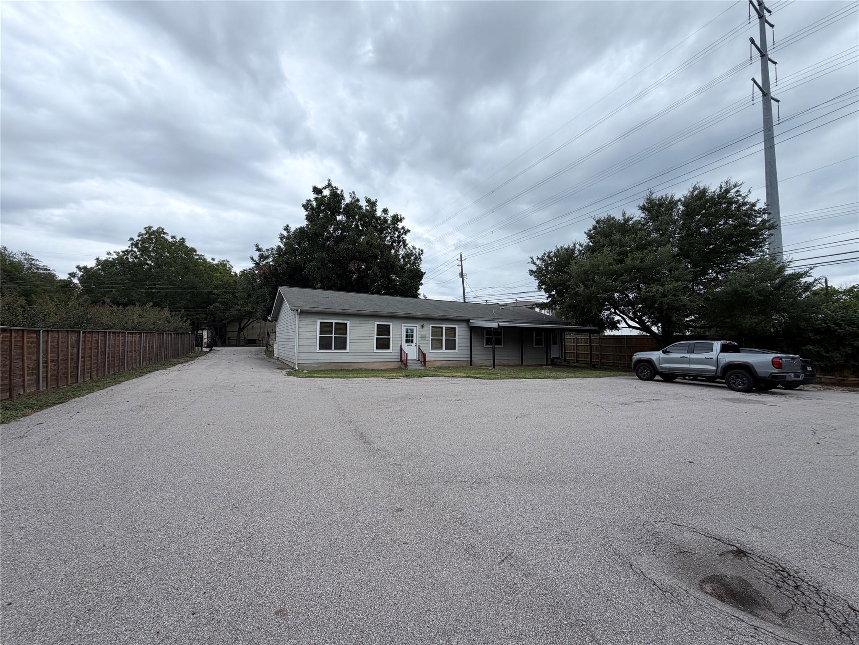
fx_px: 347
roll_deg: -0.1
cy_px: 322
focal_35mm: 14
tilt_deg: +4.6
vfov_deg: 85.7
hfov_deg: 102.1
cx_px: 430
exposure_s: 1/770
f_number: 2.2
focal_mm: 2.22
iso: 25
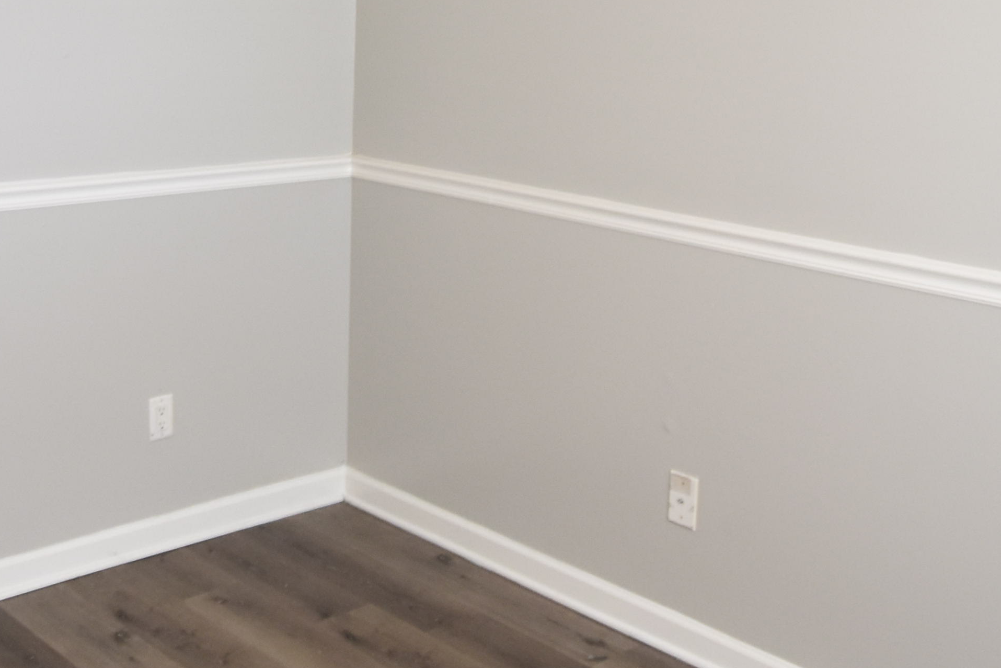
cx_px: 433
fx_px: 1307
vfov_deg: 27.7
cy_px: 84
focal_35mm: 47
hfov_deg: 41.8
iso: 800
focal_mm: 10
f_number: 3.5
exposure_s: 1/30
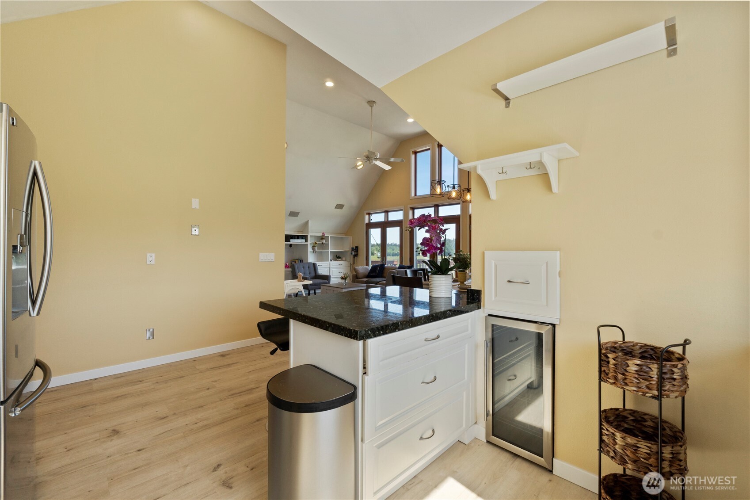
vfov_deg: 77.3
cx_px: 375
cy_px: 250
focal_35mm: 15
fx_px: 312
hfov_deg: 100.4
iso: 250
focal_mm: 10
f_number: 9
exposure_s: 1/40
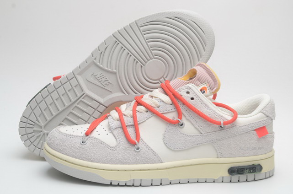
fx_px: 548
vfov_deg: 20.1
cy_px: 97
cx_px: 146
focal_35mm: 68
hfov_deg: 29.9
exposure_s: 1/125
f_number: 8
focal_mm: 45
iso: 100
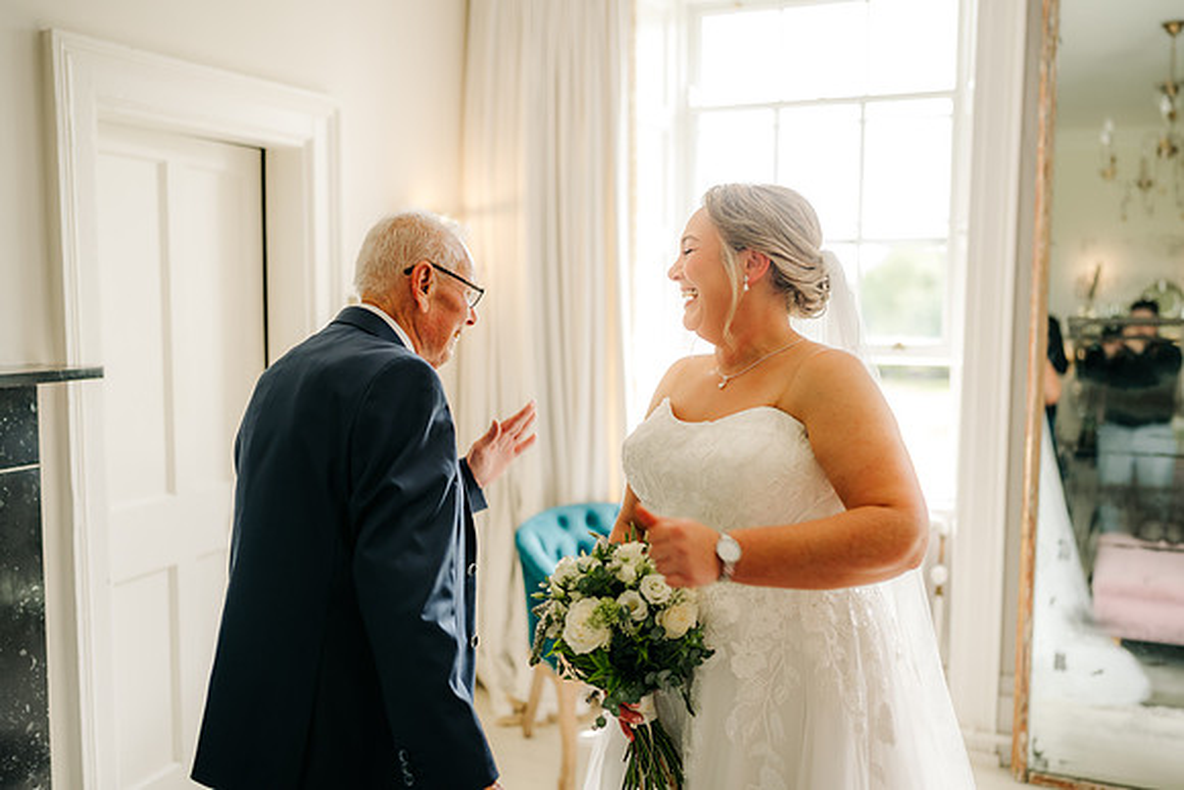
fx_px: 1151
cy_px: 395
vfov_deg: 37.9
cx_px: 592
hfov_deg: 54.4
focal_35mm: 35
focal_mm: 35
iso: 100
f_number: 1.6
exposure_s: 1/200
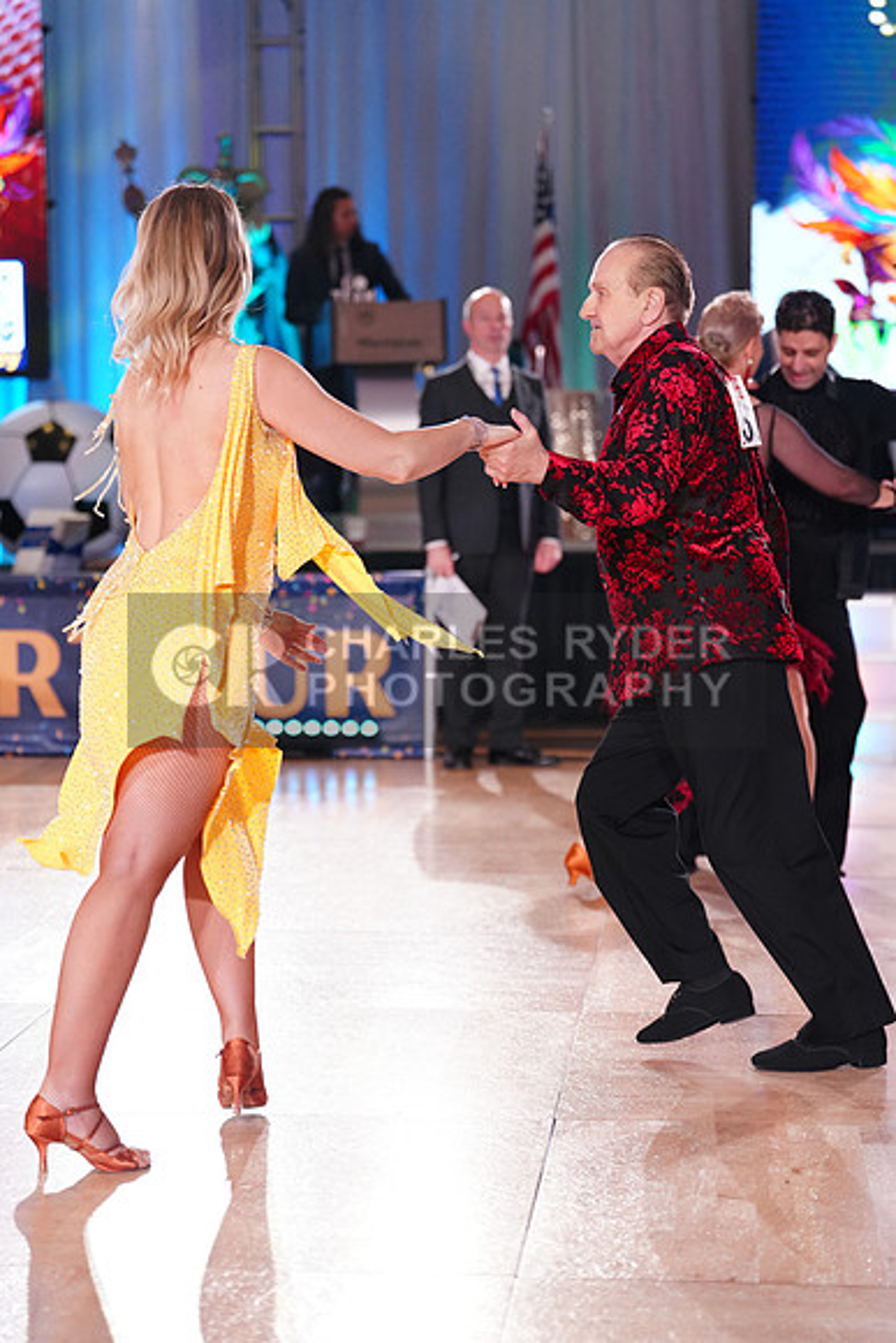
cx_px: 448
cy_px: 672
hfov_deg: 15.7
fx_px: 3246
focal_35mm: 87
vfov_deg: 23.4
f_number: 2.8
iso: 2000
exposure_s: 1/640
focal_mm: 87
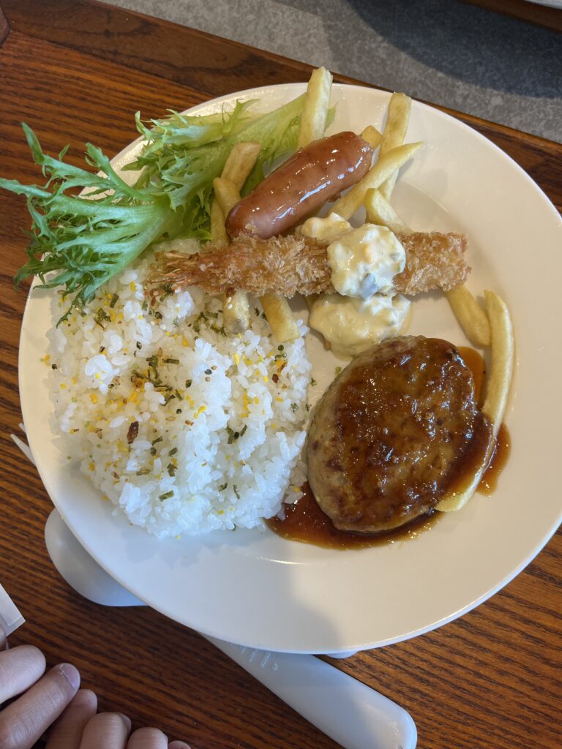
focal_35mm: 26
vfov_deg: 67.3
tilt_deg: -78.2
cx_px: 281
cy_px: 374
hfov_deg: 53.1
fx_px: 563
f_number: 1.6
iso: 64
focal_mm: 5.1
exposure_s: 1/120
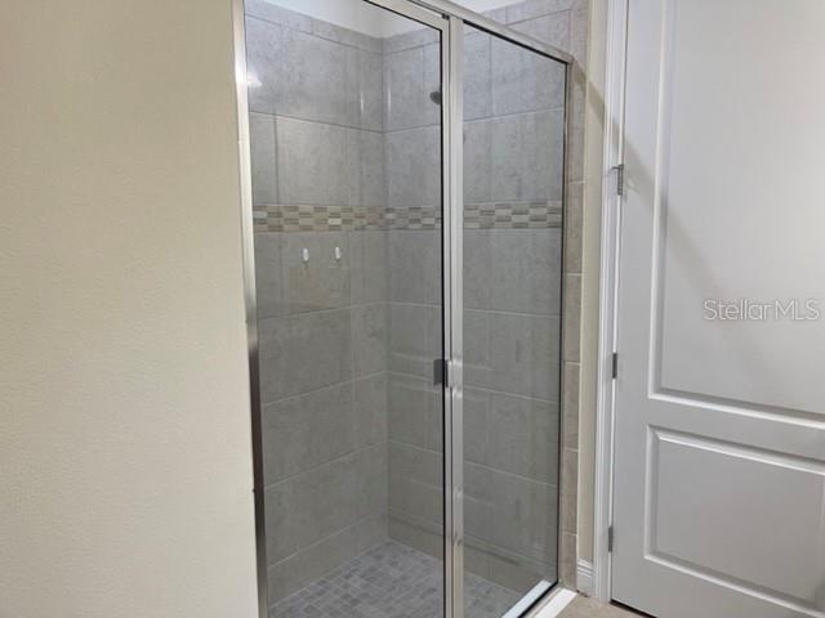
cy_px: 309
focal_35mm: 26
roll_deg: +0.4
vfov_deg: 53.1
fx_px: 620
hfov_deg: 67.3
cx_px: 412
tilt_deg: -8.2
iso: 80
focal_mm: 5.1
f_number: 1.6
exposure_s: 1/120
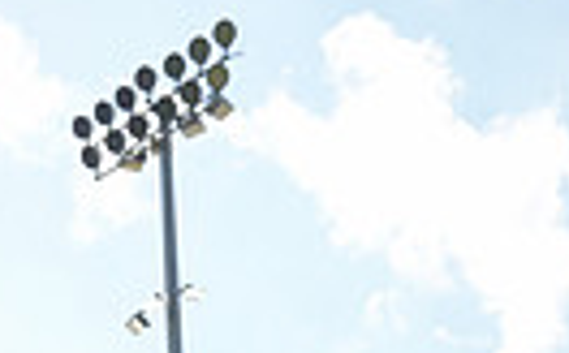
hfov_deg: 16.8
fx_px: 1889
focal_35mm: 122
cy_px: 938
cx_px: -4
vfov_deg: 9.2
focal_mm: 35
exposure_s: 1/200
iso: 125
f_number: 9
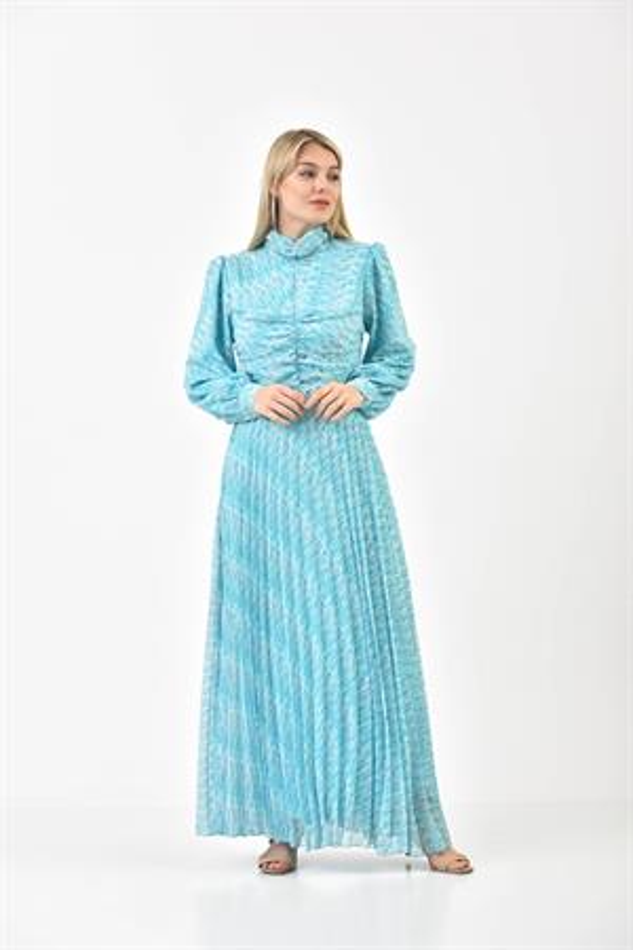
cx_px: 316
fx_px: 2057
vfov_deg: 26.0
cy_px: 475
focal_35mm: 78
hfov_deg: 17.5
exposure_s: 1/160
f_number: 6.3
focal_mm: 78
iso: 100
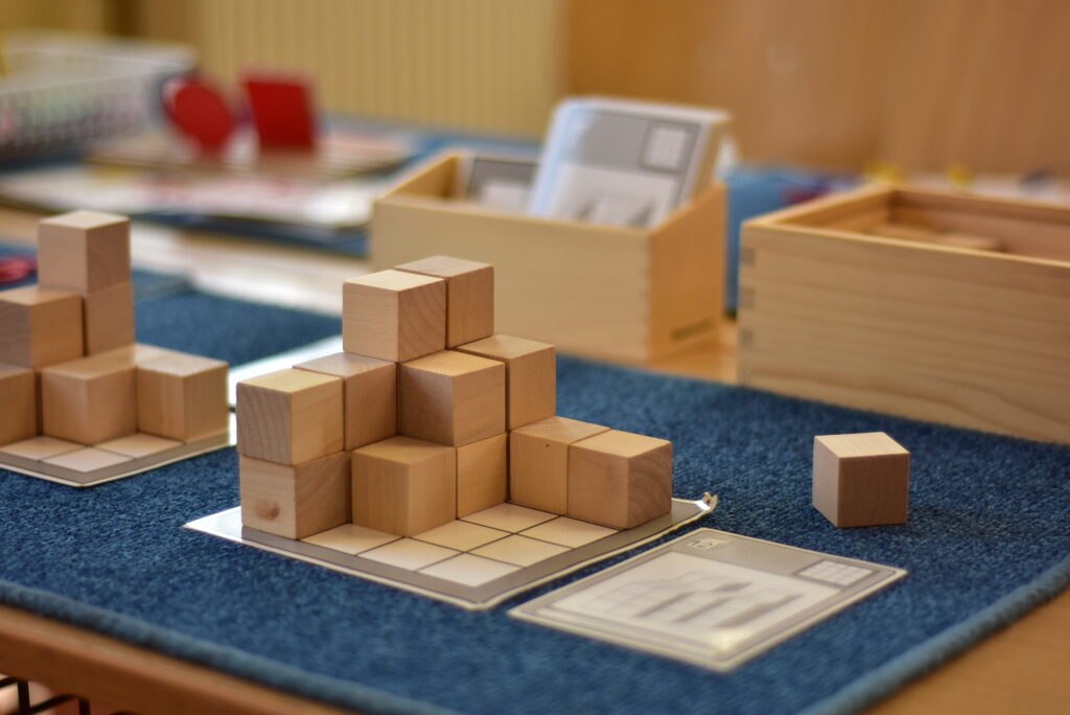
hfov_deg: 27.0
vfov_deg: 18.2
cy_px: 358
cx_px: 535
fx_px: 2230
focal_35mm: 75
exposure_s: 1/400
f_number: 1.8
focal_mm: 50
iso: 320
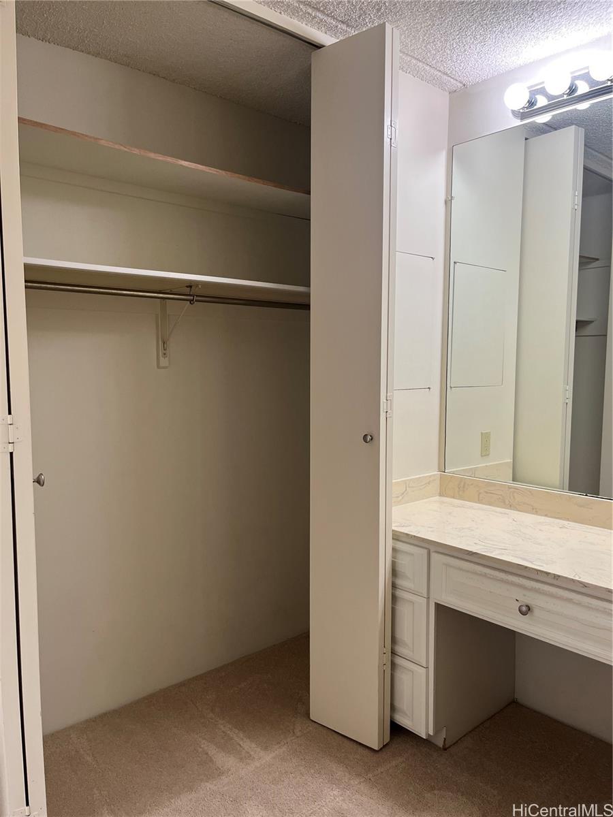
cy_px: 408
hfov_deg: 53.1
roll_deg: -0.2
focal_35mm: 26
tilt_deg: -4.8
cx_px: 306
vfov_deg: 67.3
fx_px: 614
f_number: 1.6
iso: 125
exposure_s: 1/120
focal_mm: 5.1
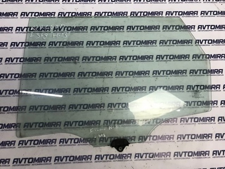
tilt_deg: -82.2
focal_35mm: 28
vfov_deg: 49.7
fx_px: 182
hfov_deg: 63.4
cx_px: 112
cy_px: 84
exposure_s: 1/33
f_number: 1.8
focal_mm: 3.99
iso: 32
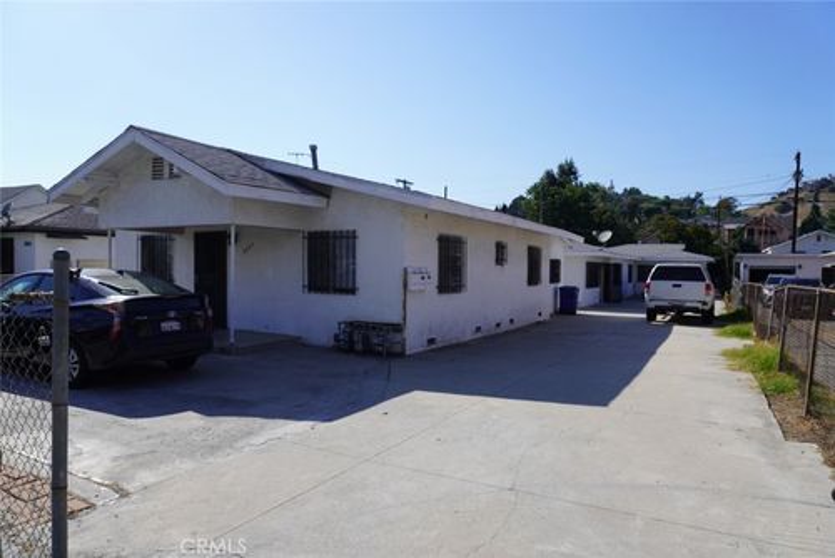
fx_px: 557
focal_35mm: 24
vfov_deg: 53.2
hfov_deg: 73.7
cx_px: 418
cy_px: 279
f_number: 5
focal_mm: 16
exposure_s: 1/800
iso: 100
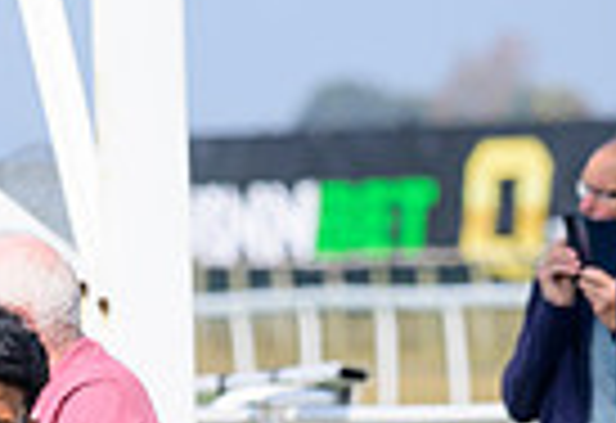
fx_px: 17386
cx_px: -239
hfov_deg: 2.0
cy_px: 706
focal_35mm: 1007
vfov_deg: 1.4
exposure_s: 1/800
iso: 200
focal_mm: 220
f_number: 5.6
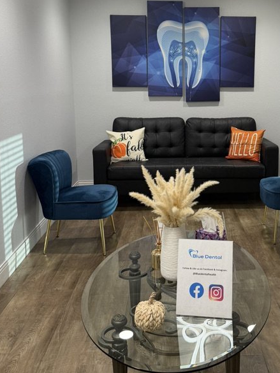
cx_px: 197
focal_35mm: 42
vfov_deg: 44.2
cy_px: 128
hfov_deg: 33.9
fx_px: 453
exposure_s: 1/119
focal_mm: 6.76
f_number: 1.78
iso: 200
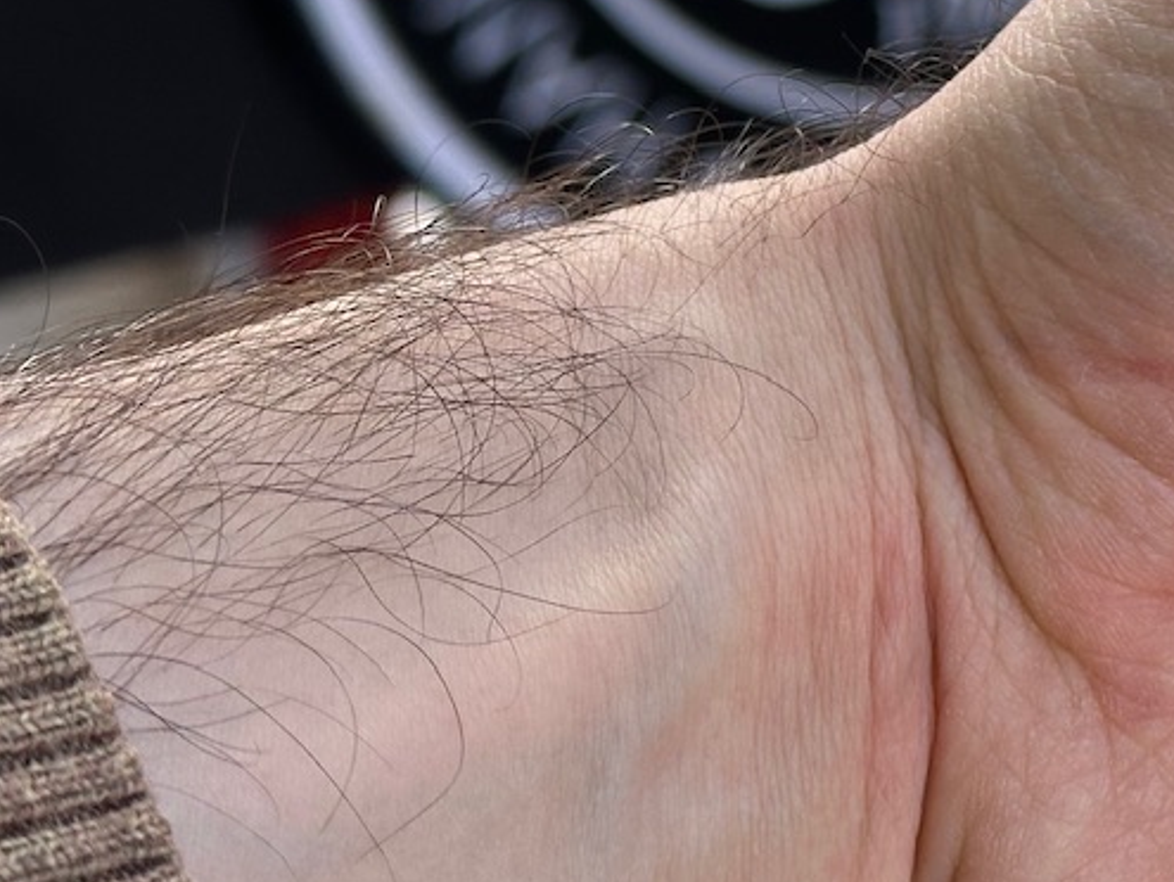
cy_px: -111
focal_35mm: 124
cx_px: 1516
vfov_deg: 11.8
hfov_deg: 15.2
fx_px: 4209
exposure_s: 1/469
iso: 64
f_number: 1.78
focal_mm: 6.86
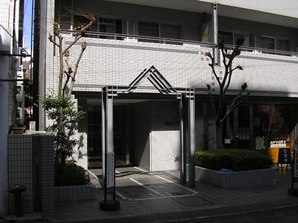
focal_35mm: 38
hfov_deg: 49.0
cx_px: 149
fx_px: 327
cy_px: 112
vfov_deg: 37.7
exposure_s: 1/352
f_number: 4.1
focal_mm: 5.8
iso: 50
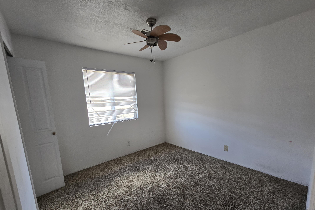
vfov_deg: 80.6
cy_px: 121
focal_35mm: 14
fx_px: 123
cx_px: 156
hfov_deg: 104.2
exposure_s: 1/60
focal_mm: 2.2
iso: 100
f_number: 2.2
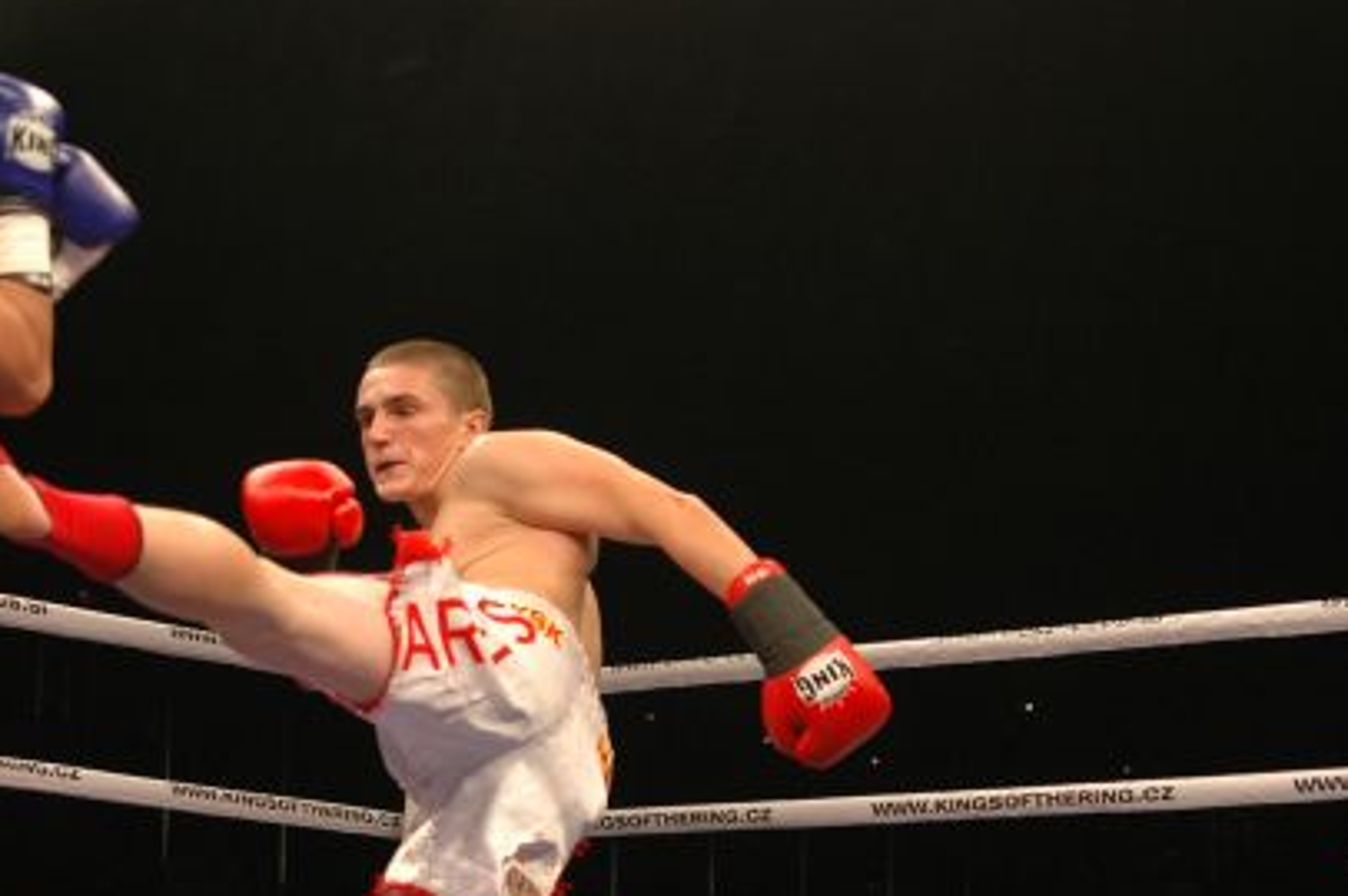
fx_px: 3666
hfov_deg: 20.8
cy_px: 624
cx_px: 455
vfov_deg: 13.9
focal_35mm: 98
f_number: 2.8
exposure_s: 1/500
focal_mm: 42
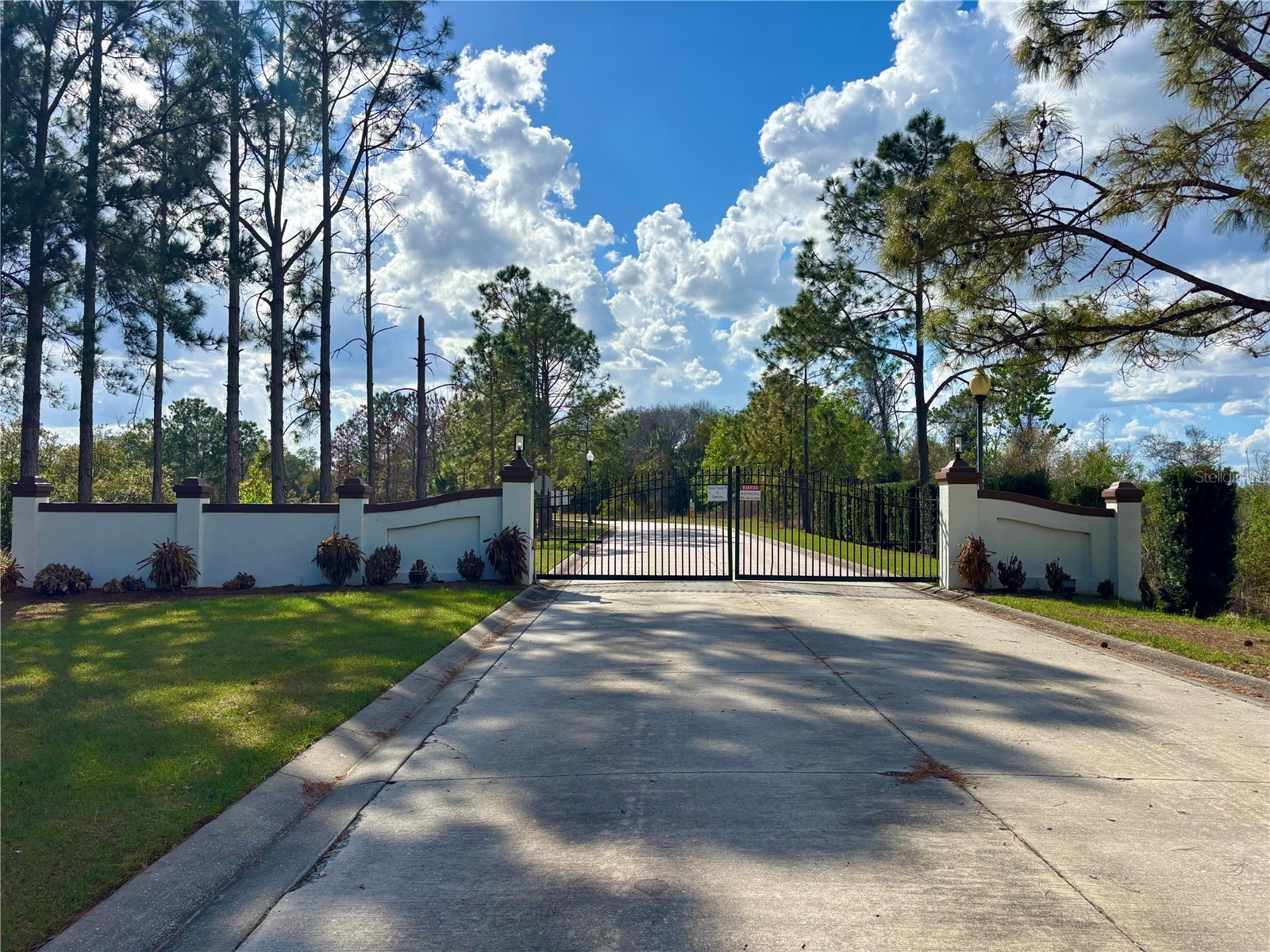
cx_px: 635
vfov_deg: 53.1
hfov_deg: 67.3
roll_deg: -0.7
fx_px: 954
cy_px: 476
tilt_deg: +0.5
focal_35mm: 26
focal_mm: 5.96
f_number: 1.6
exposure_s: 1/5952
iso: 50
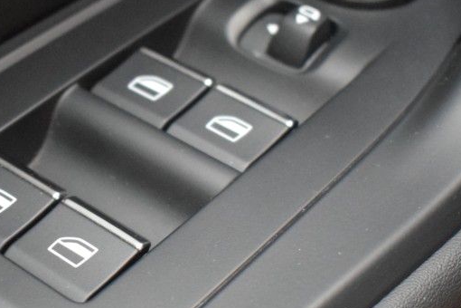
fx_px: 1242
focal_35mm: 97
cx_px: 89
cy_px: 216
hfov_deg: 20.8
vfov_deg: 14.1
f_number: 3.8
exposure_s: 1/50
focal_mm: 22
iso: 3200
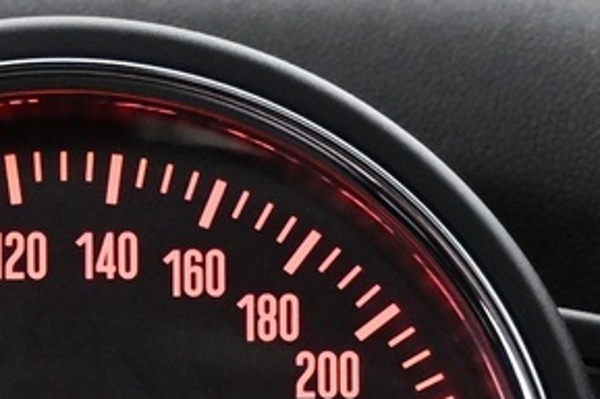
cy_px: 613
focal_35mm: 177
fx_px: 2943
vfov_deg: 7.6
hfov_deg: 11.6
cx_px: 149
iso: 4500
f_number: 4
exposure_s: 1/60
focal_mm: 21
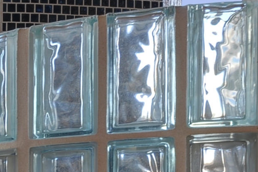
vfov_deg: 13.6
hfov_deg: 15.8
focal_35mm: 96
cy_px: 231
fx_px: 688
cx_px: -284
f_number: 10
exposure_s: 1/5
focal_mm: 20
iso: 200
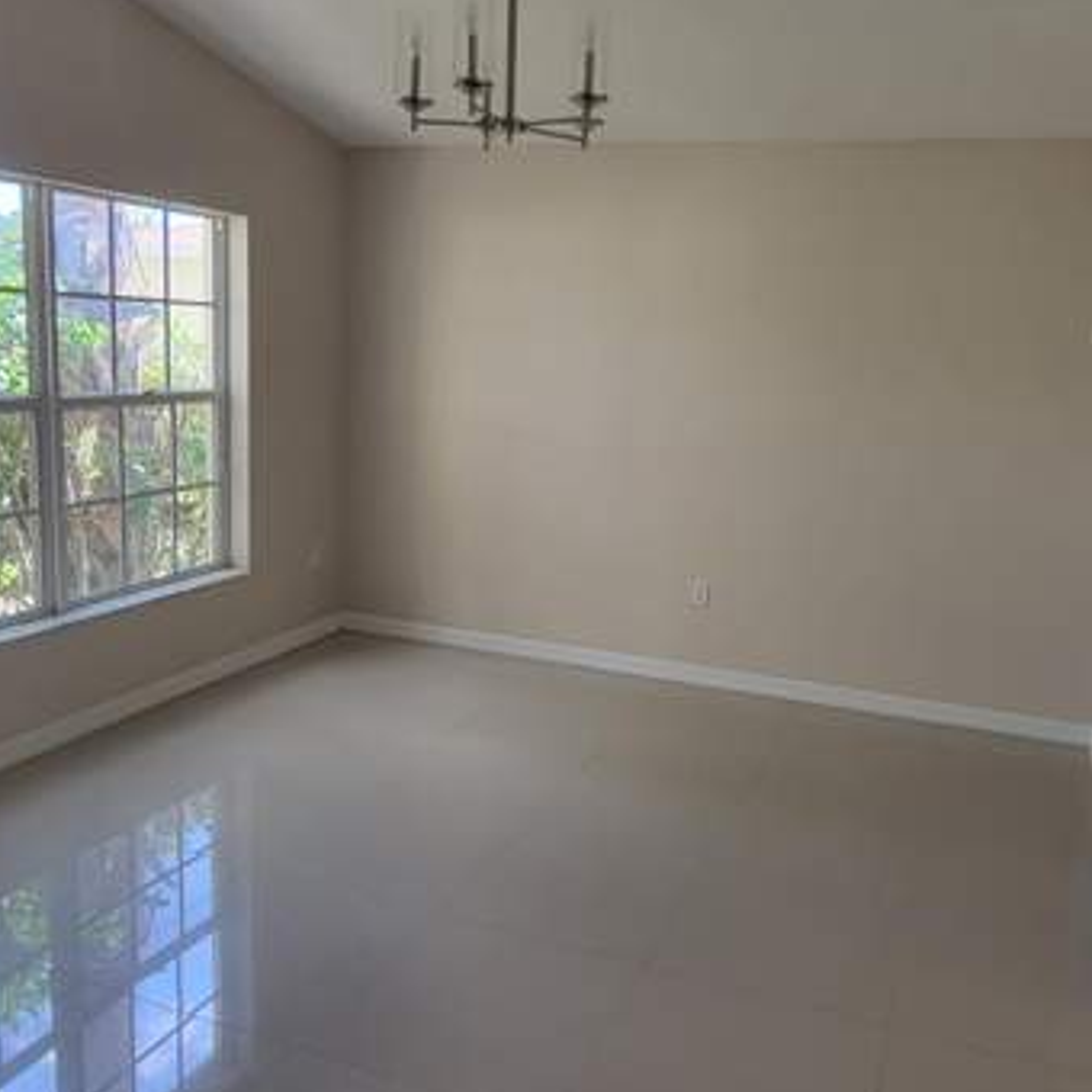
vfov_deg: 58.9
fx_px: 964
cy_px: 485
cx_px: 633
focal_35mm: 27
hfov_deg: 58.8
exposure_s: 1/60
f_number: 2.2
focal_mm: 2.2
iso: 50
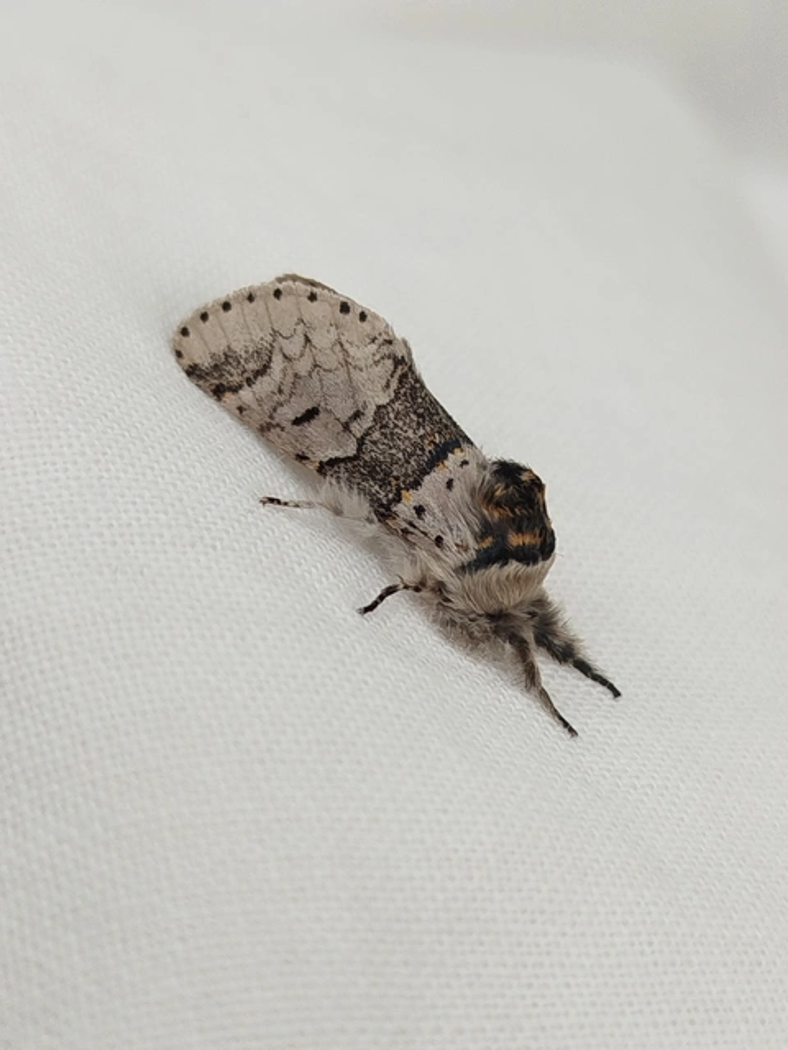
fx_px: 2094
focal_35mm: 69
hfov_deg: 21.3
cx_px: 394
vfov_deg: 28.2
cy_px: 525
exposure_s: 1/50
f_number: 1.7
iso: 100
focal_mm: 5.31
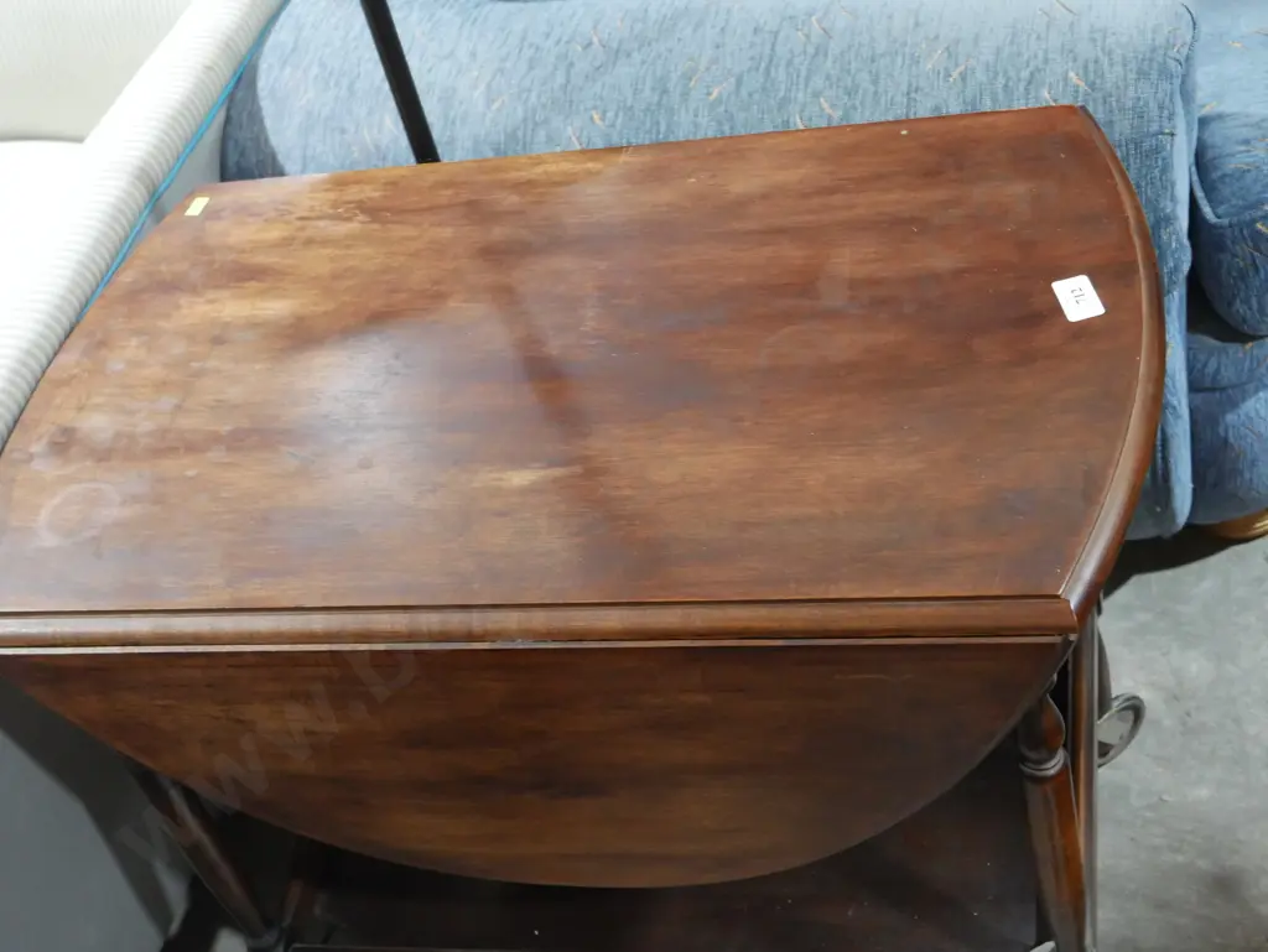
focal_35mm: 50
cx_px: 634
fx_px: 1832
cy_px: 476
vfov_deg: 29.1
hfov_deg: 38.2
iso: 2500
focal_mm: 25
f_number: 5.3
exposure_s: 1/60
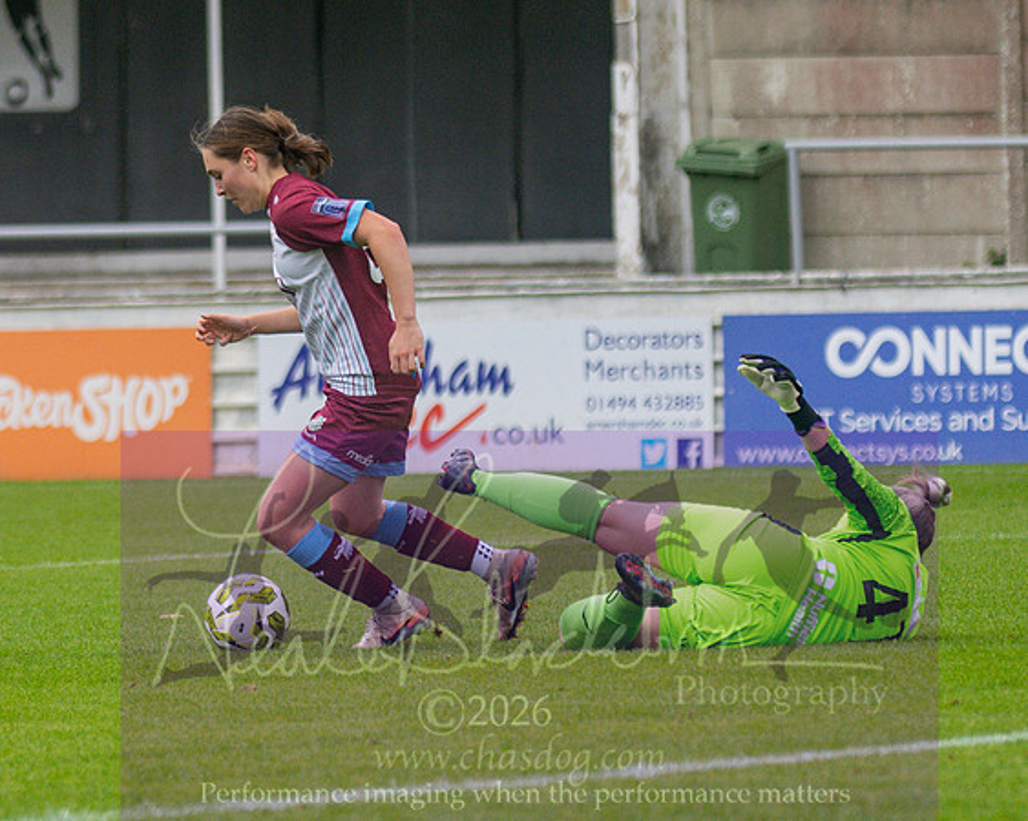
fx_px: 14547
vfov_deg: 3.2
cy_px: 343
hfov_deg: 4.0
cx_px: 171
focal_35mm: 478
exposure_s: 1/1250
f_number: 4
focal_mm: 155
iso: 360
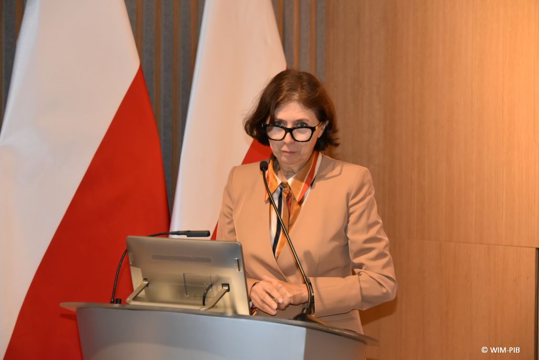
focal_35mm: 116
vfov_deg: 11.8
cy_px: 180
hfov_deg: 17.6
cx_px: 270
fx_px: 1738
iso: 3200
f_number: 5.6
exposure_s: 1/60
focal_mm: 116
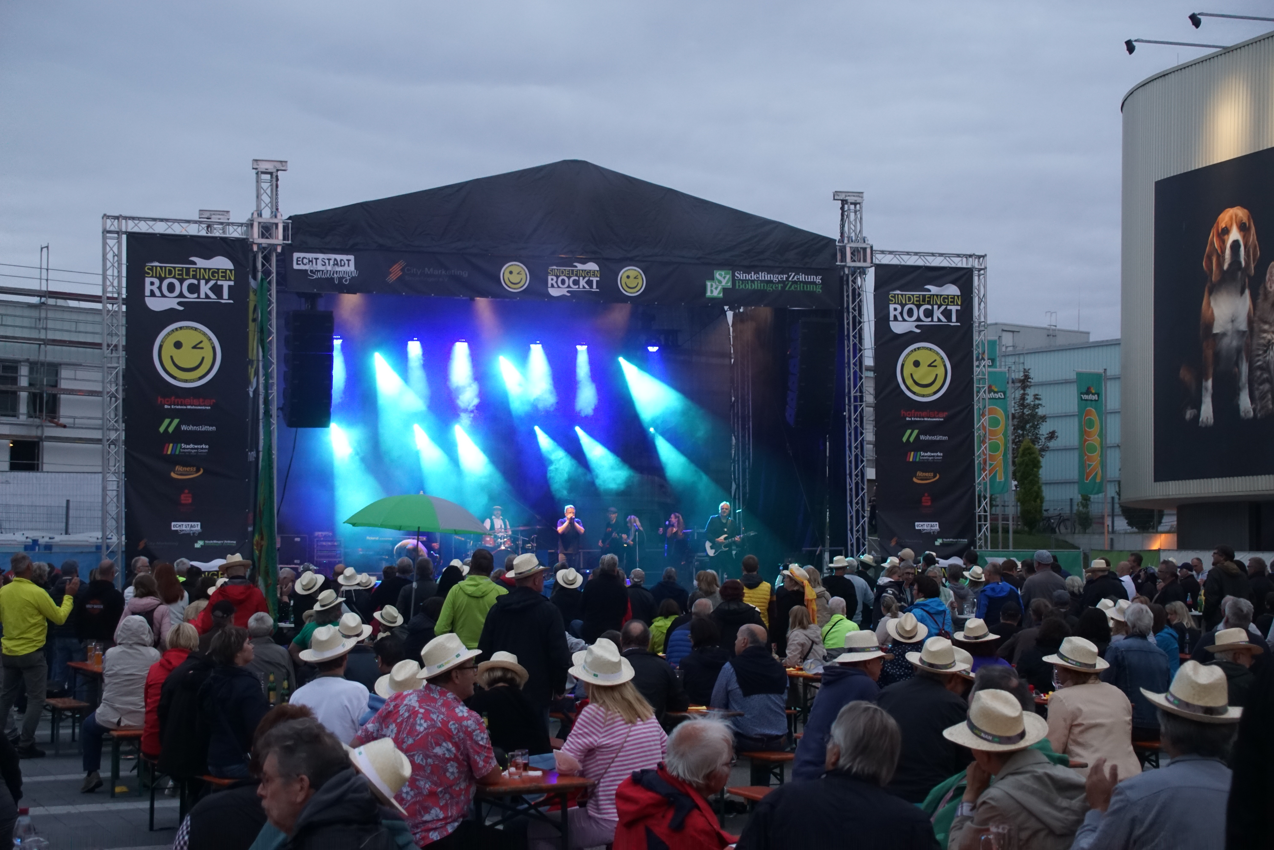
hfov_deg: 33.4
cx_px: 637
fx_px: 2123
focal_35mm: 60
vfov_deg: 22.6
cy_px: 425
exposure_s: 1/80
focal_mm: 40
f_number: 4.5
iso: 1600
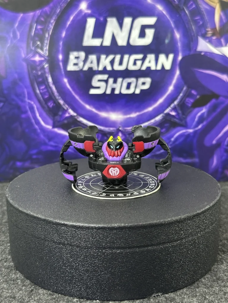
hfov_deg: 30.3
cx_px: 114
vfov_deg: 39.7
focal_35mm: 48
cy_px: 152
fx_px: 422
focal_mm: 6.86
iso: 250
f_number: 1.78
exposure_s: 1/60
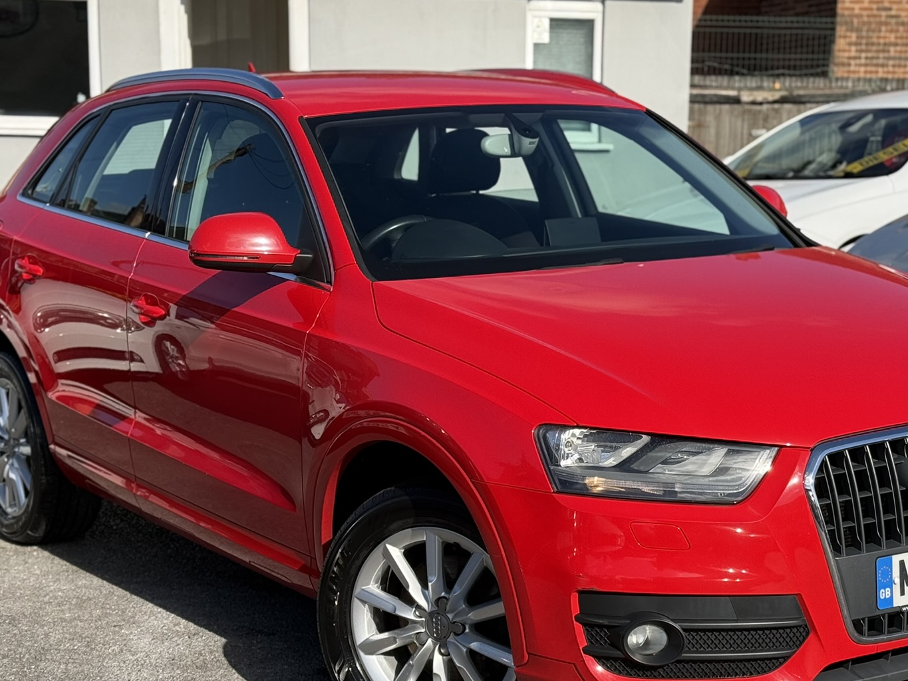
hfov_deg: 27.0
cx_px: 544
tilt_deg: -10.0
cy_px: 450
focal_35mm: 72
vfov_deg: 20.4
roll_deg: -1.1
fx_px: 1889
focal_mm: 6.76
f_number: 1.78
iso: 64
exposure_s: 1/3704
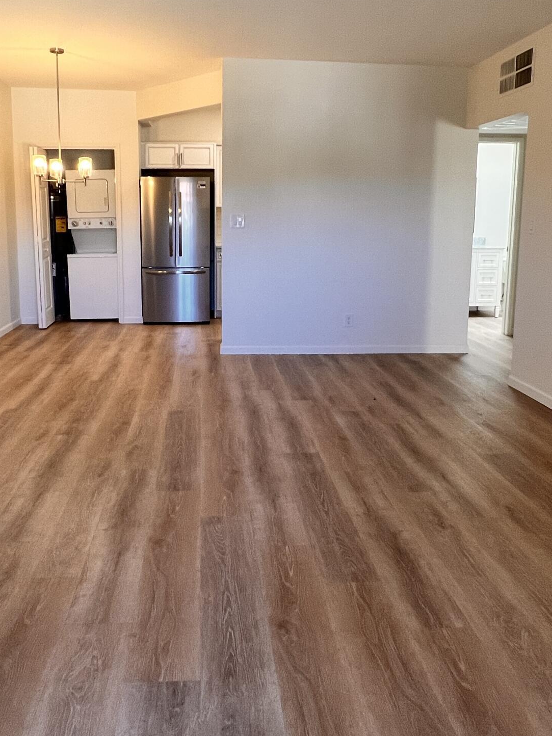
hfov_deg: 51.1
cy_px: 298
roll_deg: -0.2
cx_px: 232
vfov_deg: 64.8
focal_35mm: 27
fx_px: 574
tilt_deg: -8.0
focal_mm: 1.57
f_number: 1.8
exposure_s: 1/120
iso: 160
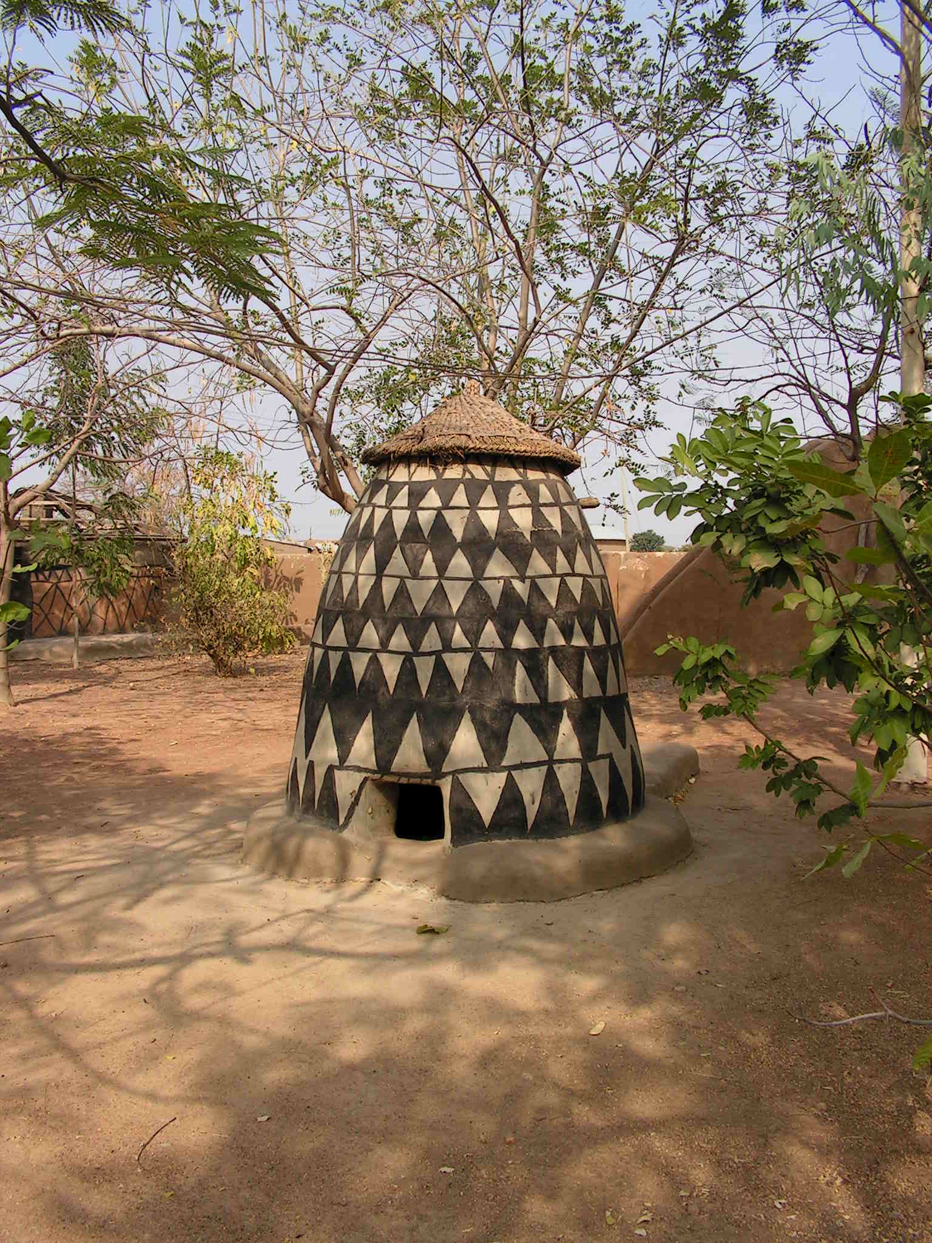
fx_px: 1292
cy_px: 622
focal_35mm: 36
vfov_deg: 51.4
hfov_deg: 39.7
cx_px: 466
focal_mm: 6
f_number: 4.8
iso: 64
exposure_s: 1/320
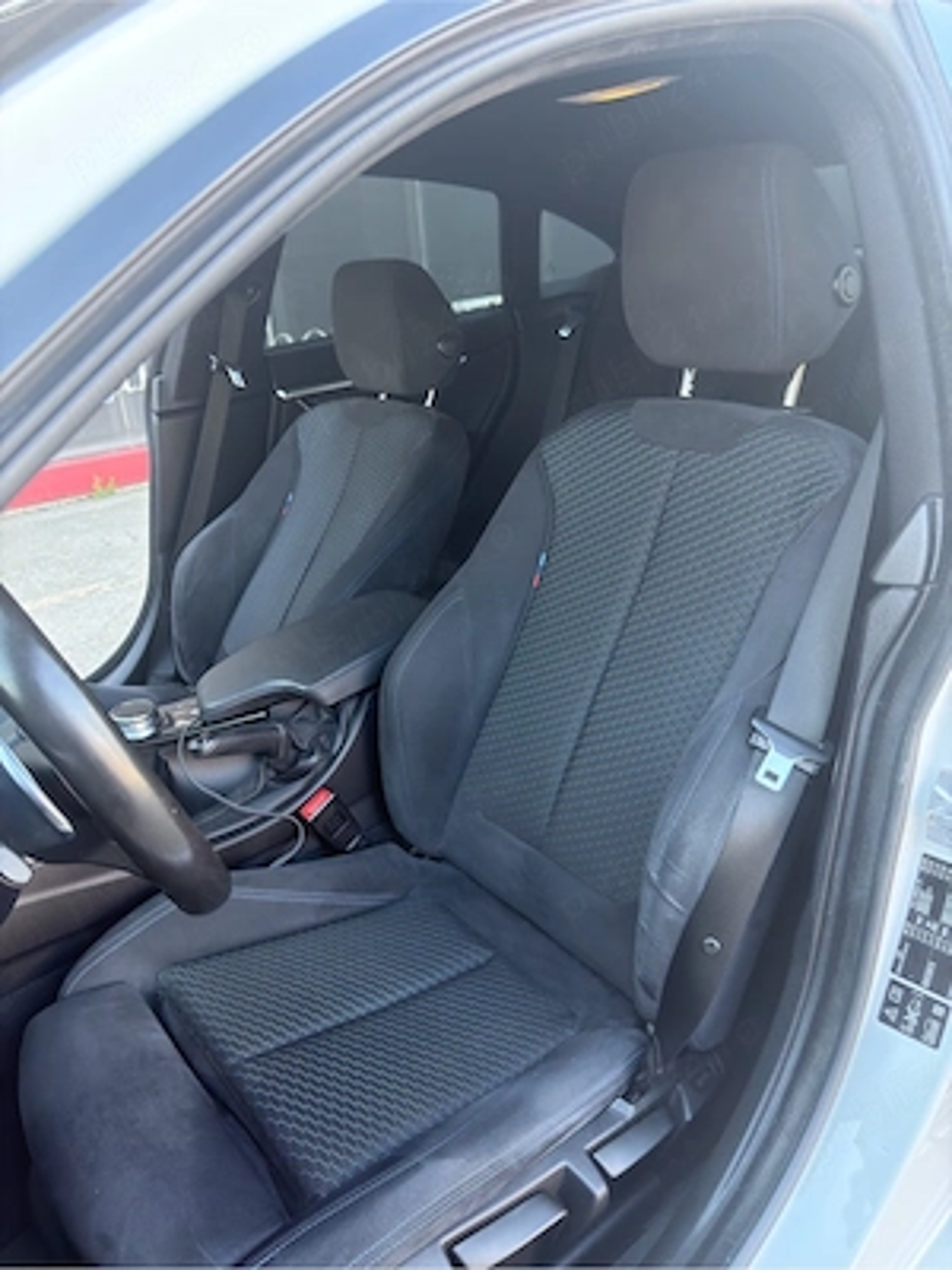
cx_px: 476
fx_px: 880
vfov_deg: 71.6
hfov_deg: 56.8
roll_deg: +4.3
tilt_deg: -24.6
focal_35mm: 24
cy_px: 635
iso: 200
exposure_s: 1/152
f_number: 1.78
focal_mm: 6.76
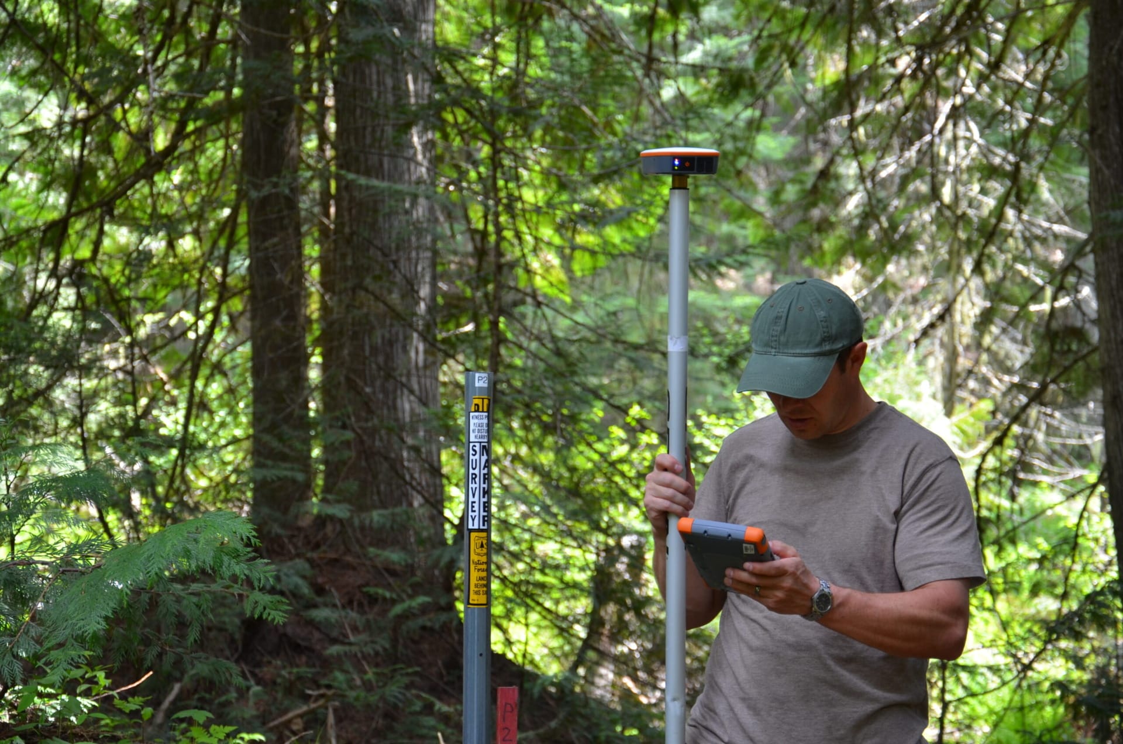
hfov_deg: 20.7
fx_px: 3082
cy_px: 372
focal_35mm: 99
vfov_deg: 13.8
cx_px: 562
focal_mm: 66
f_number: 5.6
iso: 200
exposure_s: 1/60
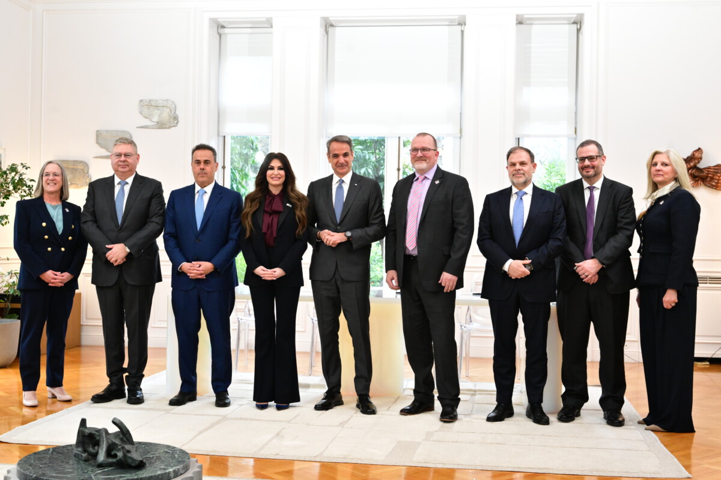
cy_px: 240
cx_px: 360
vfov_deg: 30.5
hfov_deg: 44.5
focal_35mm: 44
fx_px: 881
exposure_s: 1/500
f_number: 6.3
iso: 6400
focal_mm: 44
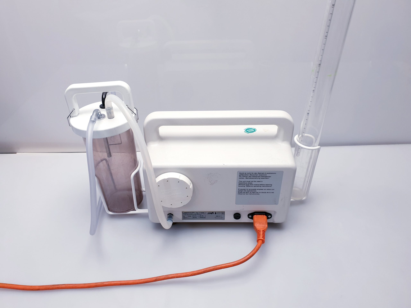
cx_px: 206
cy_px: 154
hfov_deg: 67.3
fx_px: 309
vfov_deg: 53.1
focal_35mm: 26
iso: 100
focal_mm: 4.3
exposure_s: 1/100
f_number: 2.4
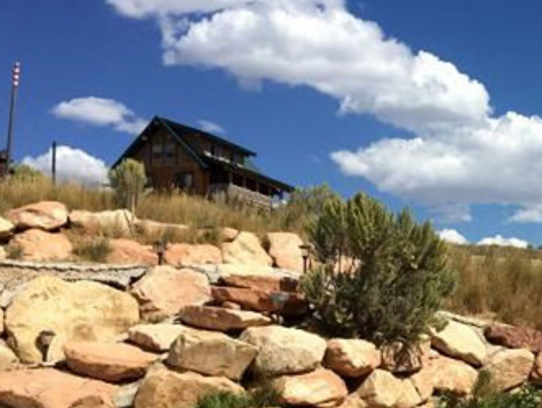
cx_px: 506
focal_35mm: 56
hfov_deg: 32.3
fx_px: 878
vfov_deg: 25.8
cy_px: 308
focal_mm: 4.15
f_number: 2.2
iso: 32
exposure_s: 1/3597
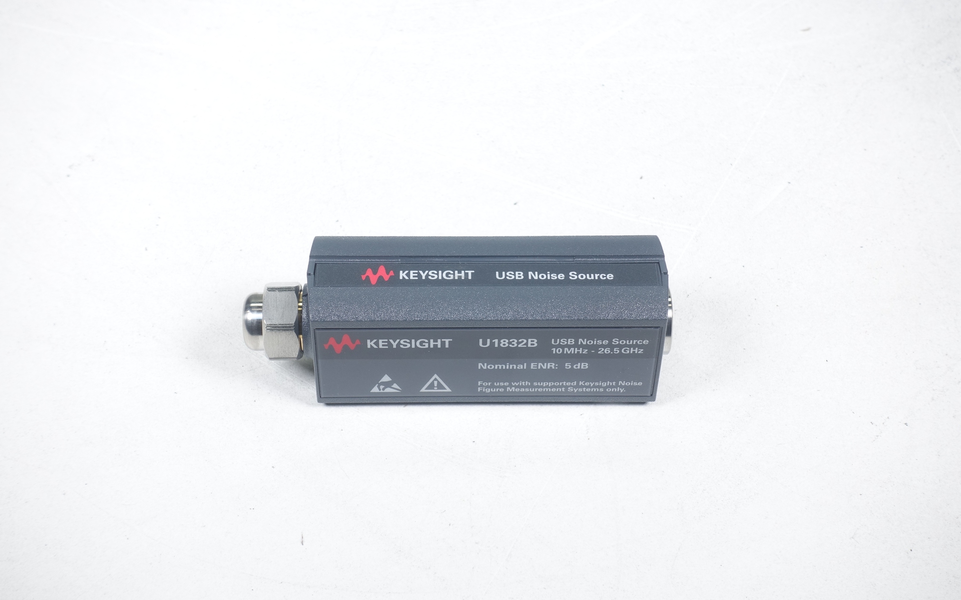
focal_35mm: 72
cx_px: 479
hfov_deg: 28.6
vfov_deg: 18.1
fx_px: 1886
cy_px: 316
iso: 125
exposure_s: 1/100
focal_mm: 25.7
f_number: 5.6
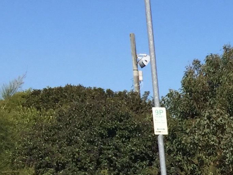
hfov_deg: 11.8
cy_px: 321
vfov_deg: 10.1
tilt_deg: -9.7
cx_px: 547
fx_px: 936
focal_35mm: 139
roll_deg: +0.7
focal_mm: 4.15
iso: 32
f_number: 2.2
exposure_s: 1/2475
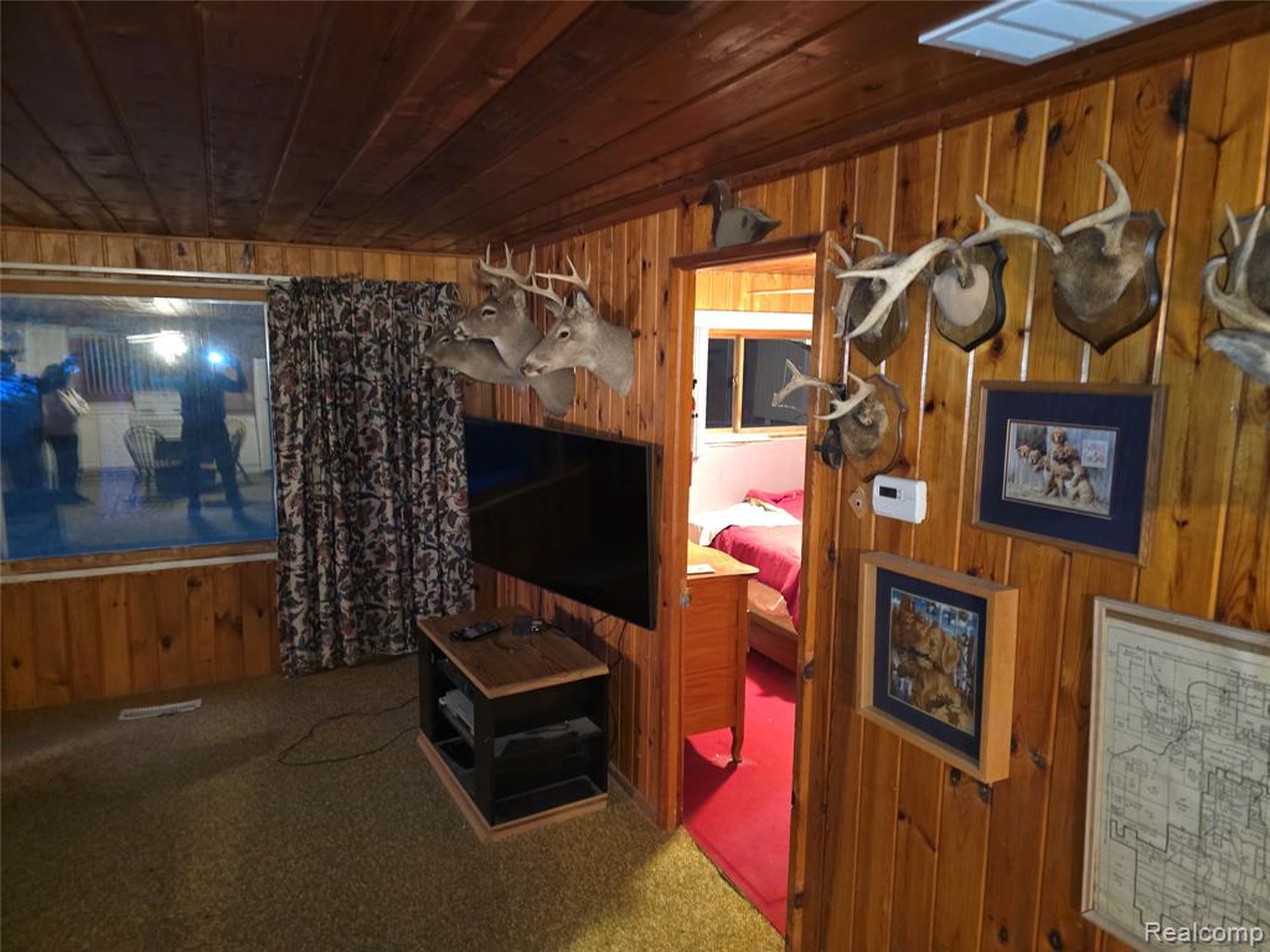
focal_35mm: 23
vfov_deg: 58.9
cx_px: 635
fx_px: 844
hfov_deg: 73.9
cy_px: 476
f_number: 1.7
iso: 1600
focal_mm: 6.3
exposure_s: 1/10.6
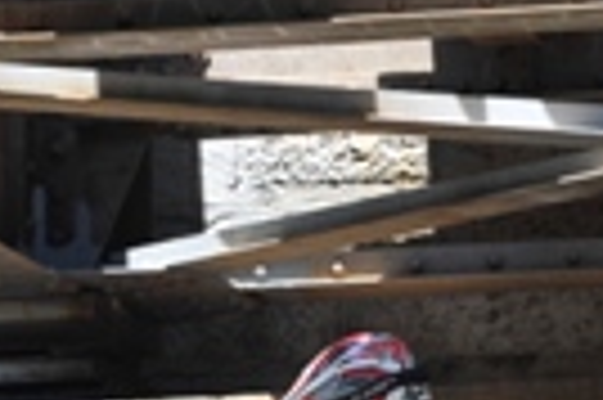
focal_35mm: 530
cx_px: 315
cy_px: 501
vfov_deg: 2.6
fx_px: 8861
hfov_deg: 3.9
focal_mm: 105
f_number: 5.6
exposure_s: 1/250
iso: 250
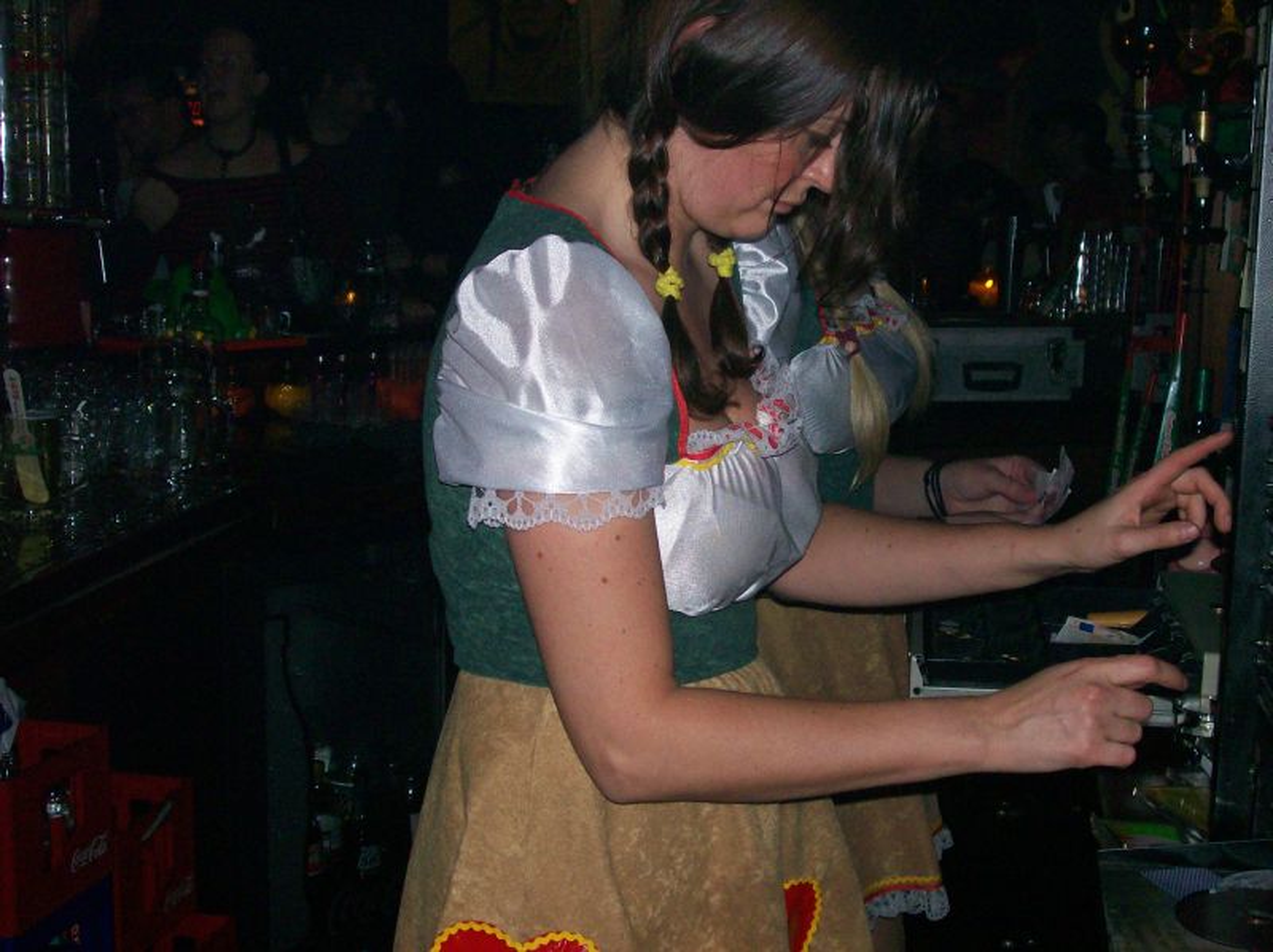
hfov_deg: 34.4
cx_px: 636
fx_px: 2057
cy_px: 476
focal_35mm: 56
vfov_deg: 26.0
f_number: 3.4
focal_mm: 9.4
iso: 140
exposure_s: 1/83.6
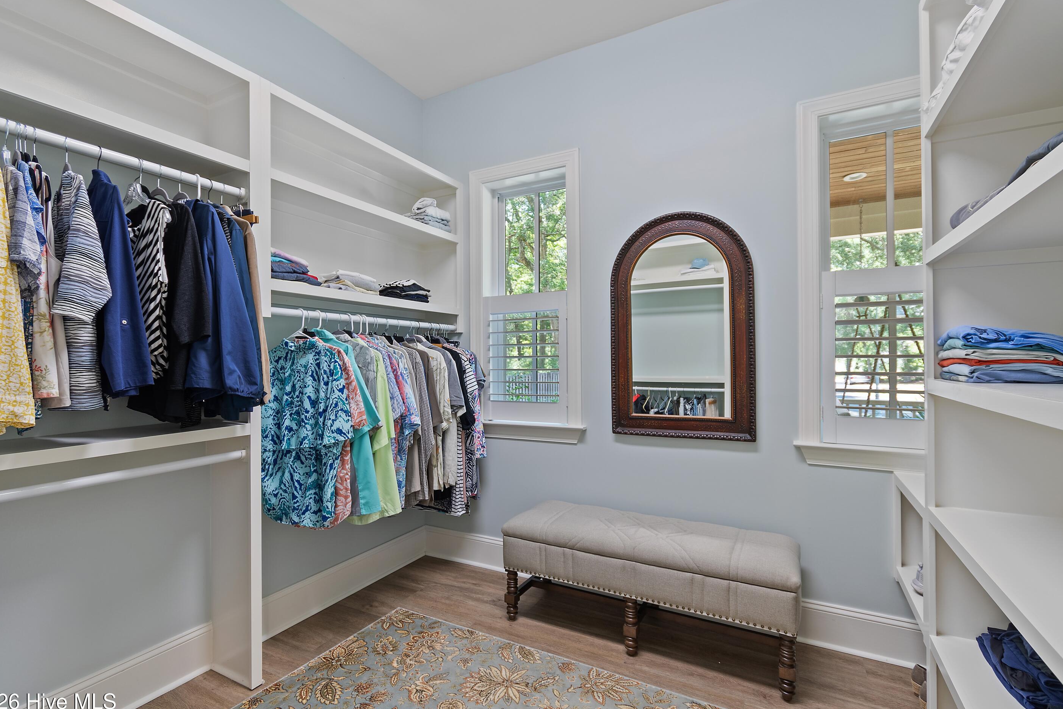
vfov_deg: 73.7
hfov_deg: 96.7
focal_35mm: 16
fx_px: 472
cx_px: 522
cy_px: 358
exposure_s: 1/2.5
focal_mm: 10
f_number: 4.5
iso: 100
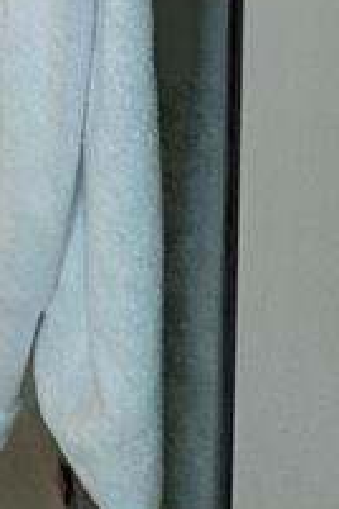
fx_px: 1229
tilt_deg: -3.0
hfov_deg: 14.2
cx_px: -243
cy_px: -742
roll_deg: +1.5
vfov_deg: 14.4
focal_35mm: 87
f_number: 2.2
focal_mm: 2.22
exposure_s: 1/129
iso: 40
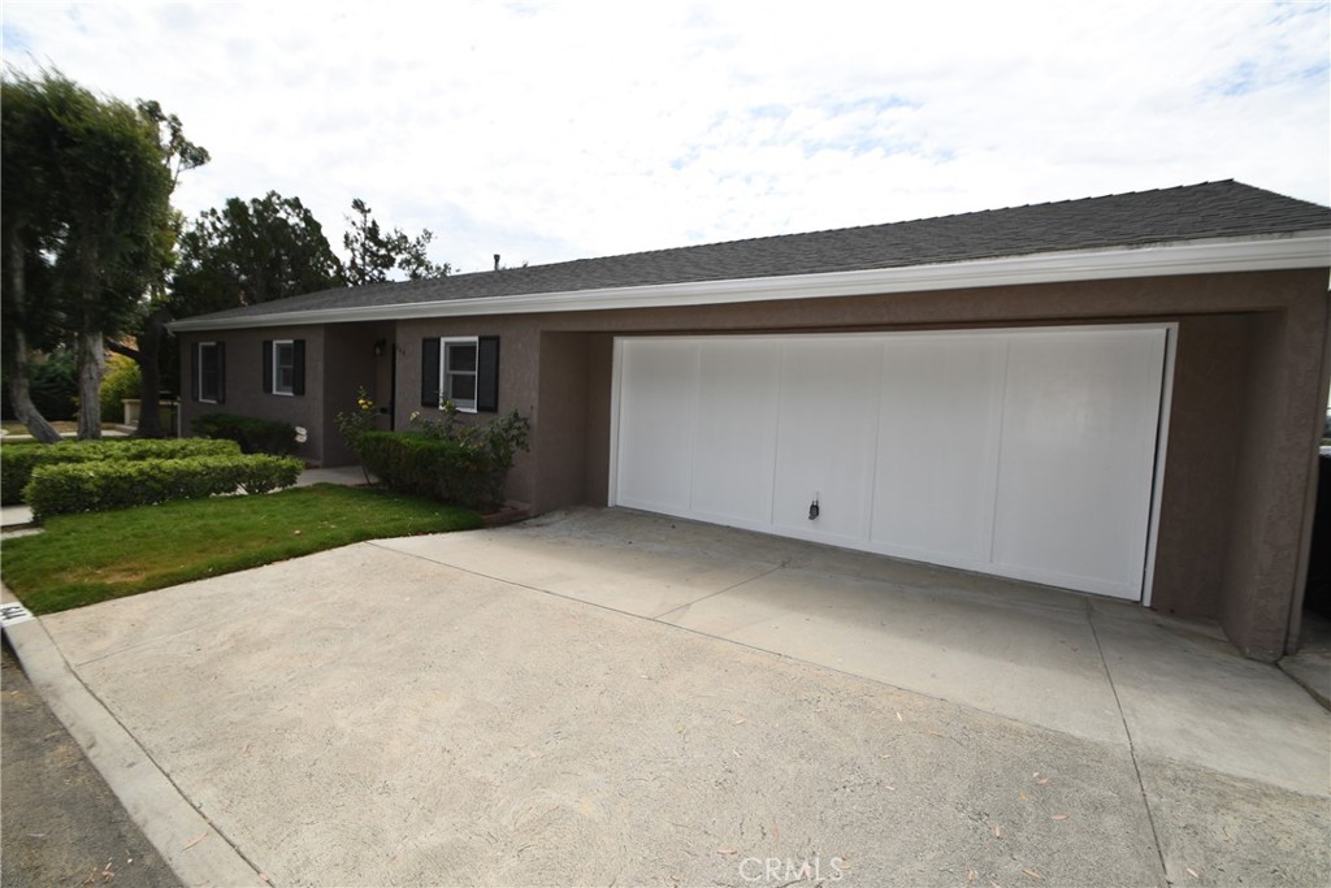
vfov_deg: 77.3
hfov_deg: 100.4
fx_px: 555
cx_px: 666
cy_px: 444
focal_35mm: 15
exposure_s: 1/250
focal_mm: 10
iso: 100
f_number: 8
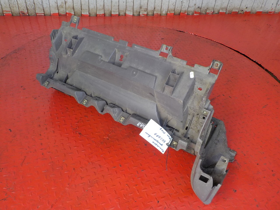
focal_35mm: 30
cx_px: 140
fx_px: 243
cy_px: 105
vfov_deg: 46.8
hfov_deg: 60.0
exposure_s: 1/50
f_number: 3.3
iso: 125
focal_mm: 4.1
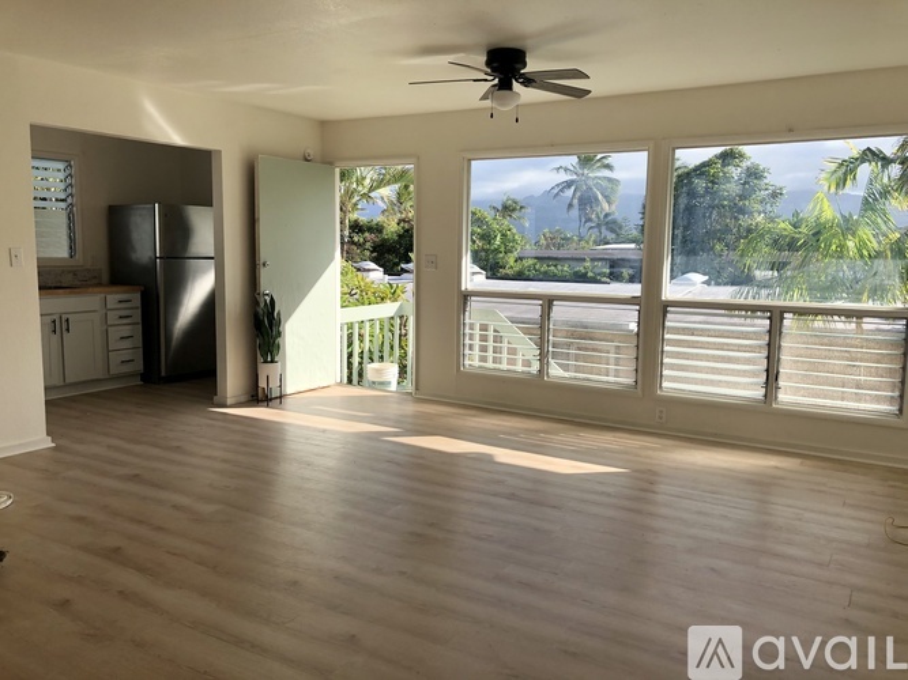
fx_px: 734
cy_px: 340
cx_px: 454
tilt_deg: -7.2
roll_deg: -1.1
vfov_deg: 49.7
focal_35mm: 28
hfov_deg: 63.5
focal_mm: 4
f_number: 1.8
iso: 20
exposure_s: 1/685
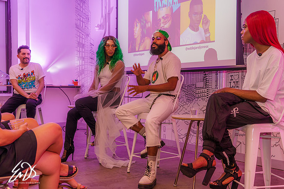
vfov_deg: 31.2
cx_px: 142
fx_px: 339
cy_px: 94
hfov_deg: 45.4
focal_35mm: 43
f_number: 4.5
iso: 320
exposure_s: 1/125
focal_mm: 43
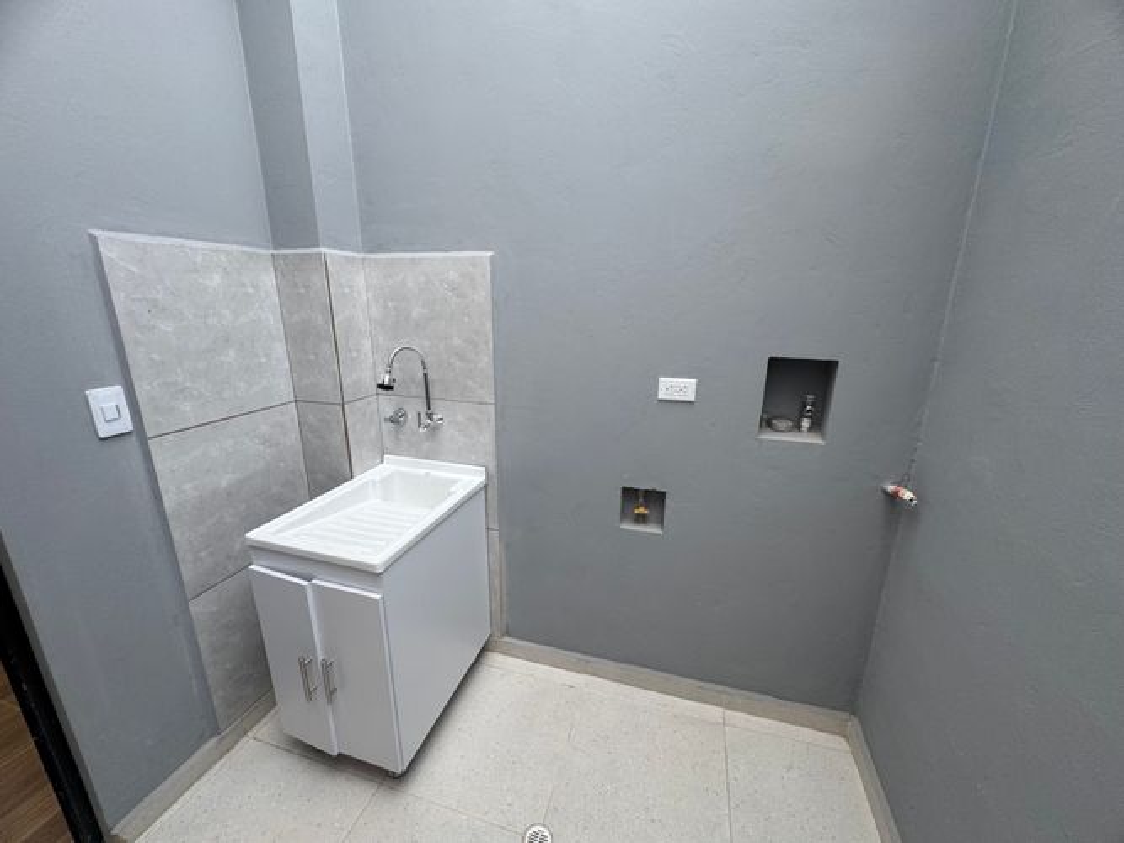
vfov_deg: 85.7
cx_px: 562
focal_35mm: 14
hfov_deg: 102.1
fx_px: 455
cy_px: 422
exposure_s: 1/99
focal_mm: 2.22
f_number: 2.2
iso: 64
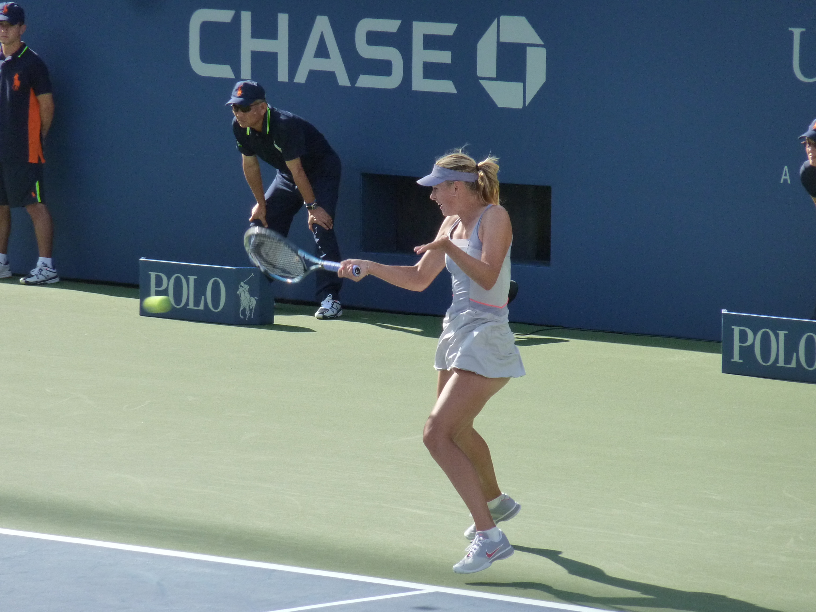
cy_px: 306
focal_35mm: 300
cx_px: 408
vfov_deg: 5.0
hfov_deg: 6.6
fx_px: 7072
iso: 250
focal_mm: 49.2
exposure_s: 1/400
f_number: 4.9
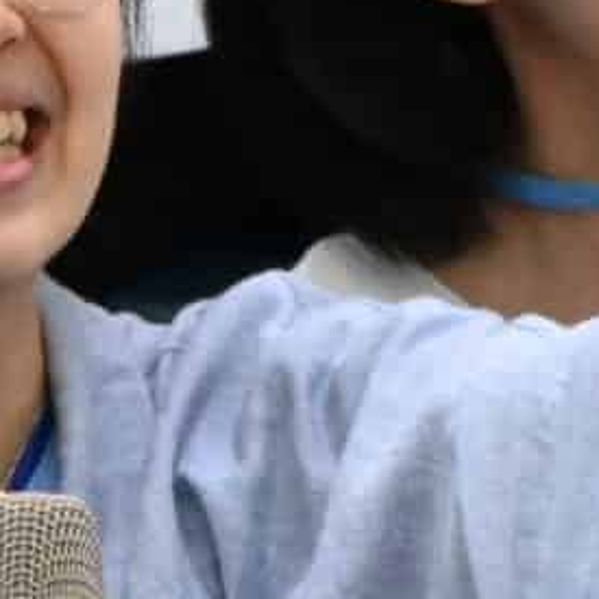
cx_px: -211
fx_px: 18813
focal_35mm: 961
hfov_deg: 1.8
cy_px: -69
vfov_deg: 1.8
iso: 3200
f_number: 5.3
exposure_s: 1/80
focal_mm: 81
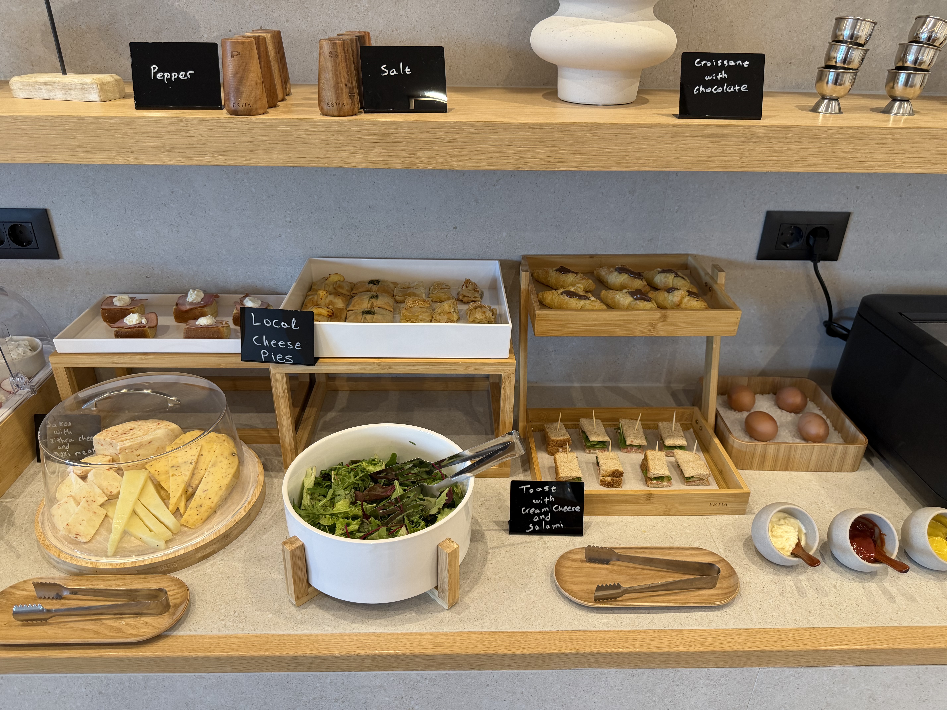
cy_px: 355
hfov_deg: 71.6
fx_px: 657
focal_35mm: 24
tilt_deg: -27.0
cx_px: 474
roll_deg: -0.7
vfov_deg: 56.8
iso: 200
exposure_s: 1/105
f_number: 1.78
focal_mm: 6.76
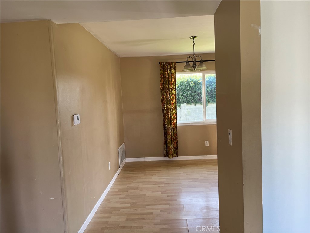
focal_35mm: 26
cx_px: 155
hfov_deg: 67.3
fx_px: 233
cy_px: 116
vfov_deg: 53.1
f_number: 1.6
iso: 80
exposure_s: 1/121
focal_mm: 5.1
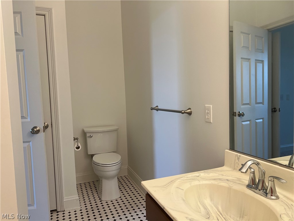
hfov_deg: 67.3
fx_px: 221
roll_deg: +1.9
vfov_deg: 53.1
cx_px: 147
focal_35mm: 26
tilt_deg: -3.6
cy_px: 110
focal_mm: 5.7
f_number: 1.5
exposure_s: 1/120
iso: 100
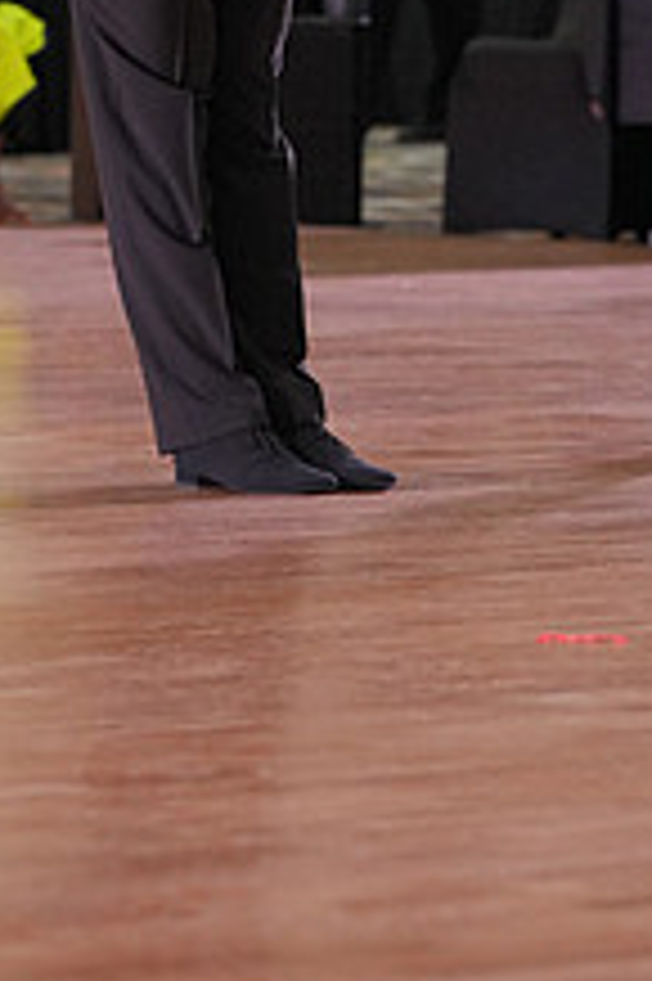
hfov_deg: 4.1
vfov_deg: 6.2
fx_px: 9060
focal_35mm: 333
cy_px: -238
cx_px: 614
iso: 2000
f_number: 4
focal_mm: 125
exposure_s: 1/500
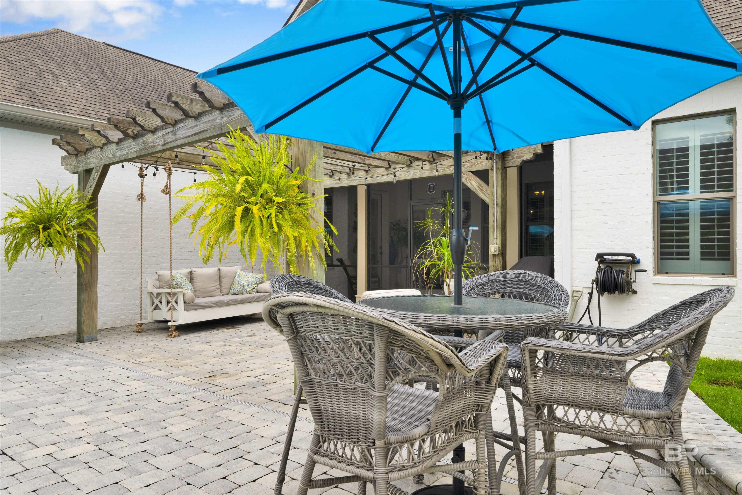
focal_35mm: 24
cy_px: 248
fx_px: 495
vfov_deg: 53.1
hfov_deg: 73.7
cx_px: 371
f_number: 11
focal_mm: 24
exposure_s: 1/250
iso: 400
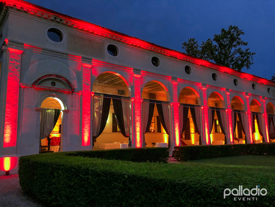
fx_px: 222
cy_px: 104
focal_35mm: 28
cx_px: 138
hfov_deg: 63.4
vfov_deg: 49.8
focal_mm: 4
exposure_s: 1/5
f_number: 1.8
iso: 100
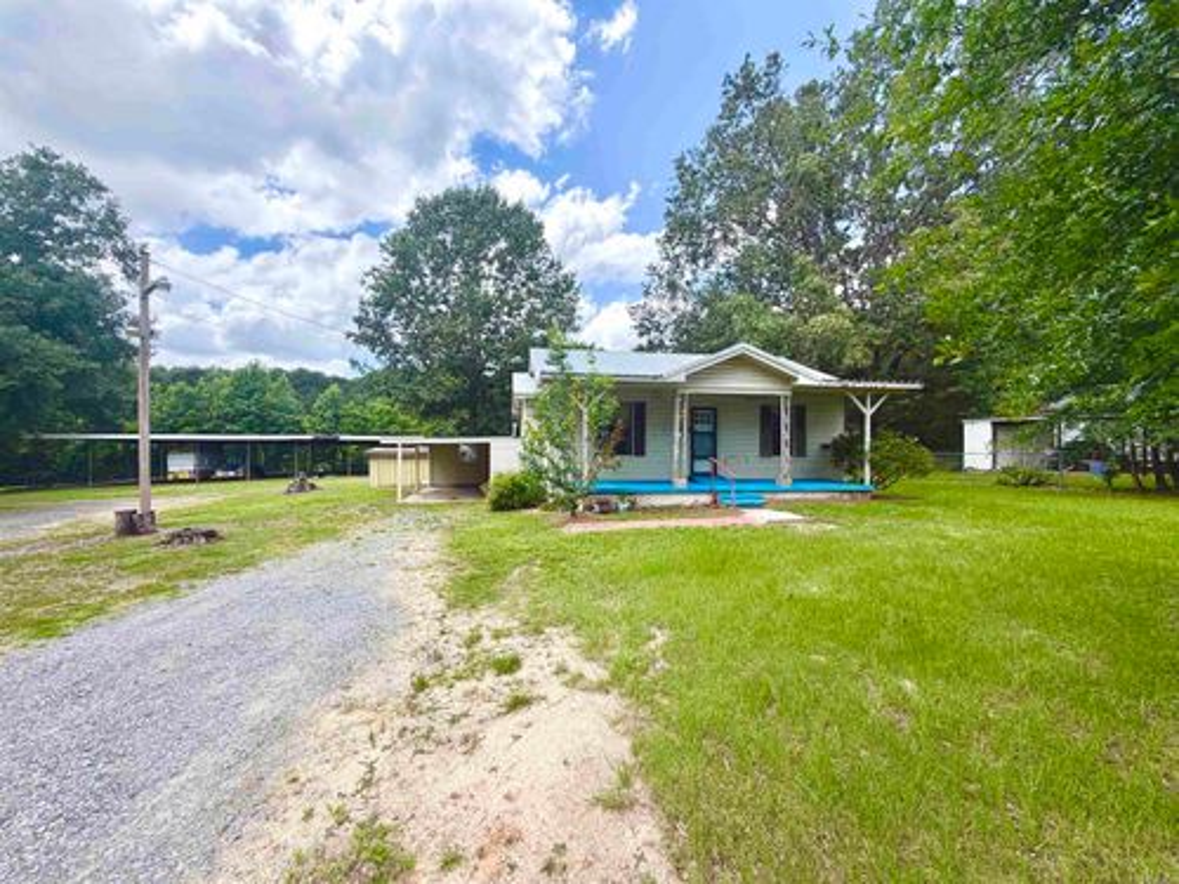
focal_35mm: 14
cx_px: 590
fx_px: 477
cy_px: 442
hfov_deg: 102.1
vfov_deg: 85.7
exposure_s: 1/770
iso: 32
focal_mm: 2.22
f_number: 2.2
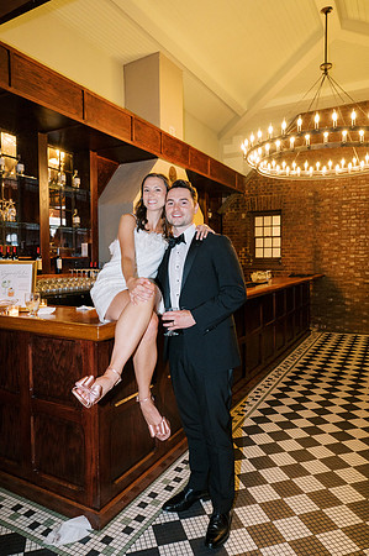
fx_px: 370
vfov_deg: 73.8
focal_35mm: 24
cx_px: 184
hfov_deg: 53.0
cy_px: 278
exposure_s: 1/50
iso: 1600
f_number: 5.6
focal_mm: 24
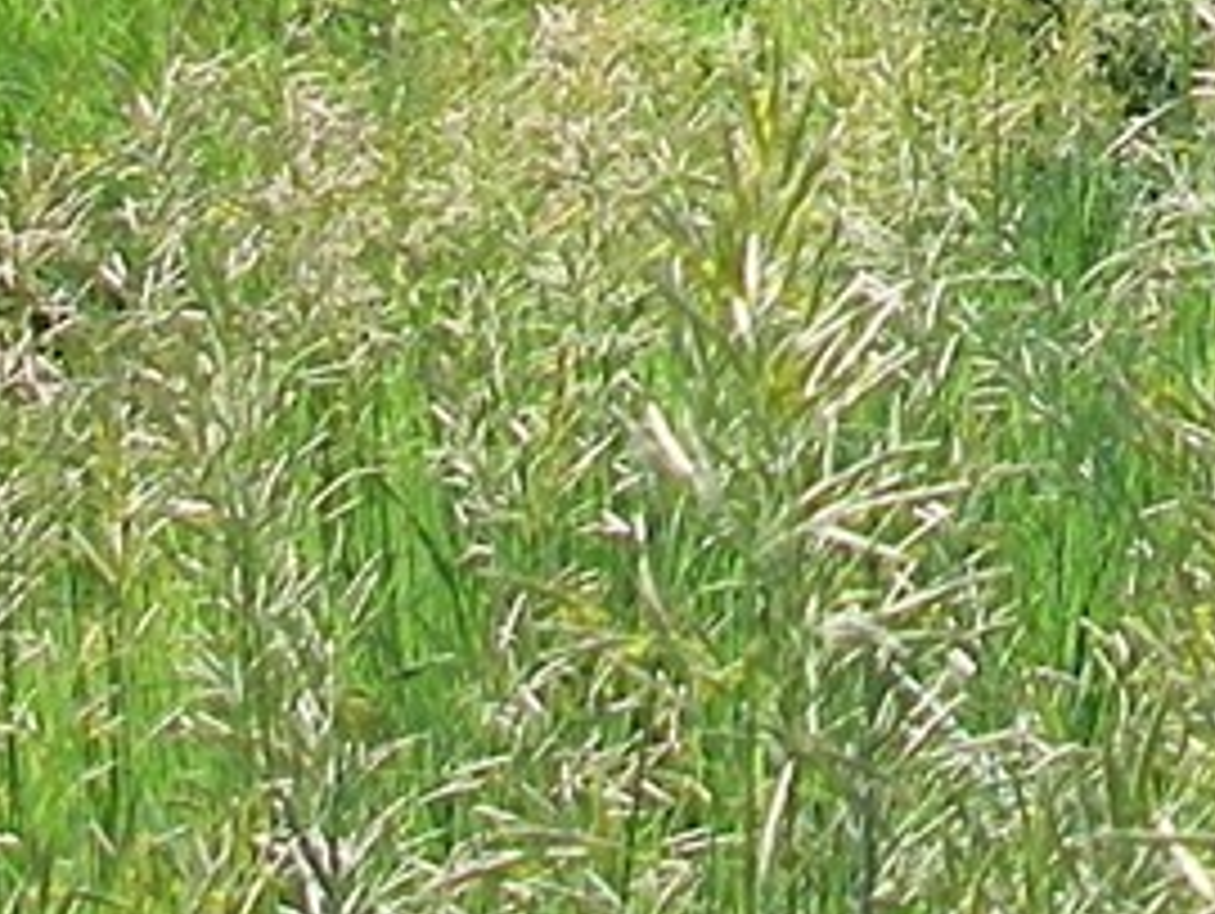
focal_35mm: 225
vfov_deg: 6.2
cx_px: 1462
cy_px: -1661
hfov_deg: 8.7
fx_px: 7904
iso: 64
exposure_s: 1/320
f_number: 3.3
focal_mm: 6.3
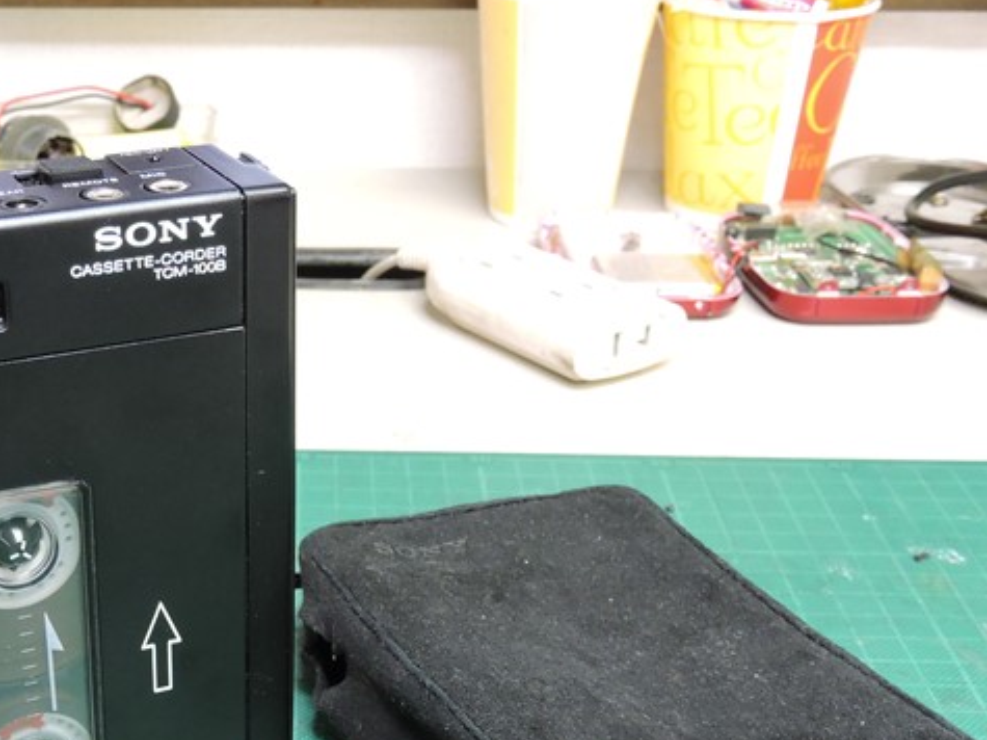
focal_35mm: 59
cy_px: 561
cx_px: 226
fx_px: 1682
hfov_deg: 32.0
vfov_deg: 24.5
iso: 400
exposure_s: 1/20
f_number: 3.8
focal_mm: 6.3
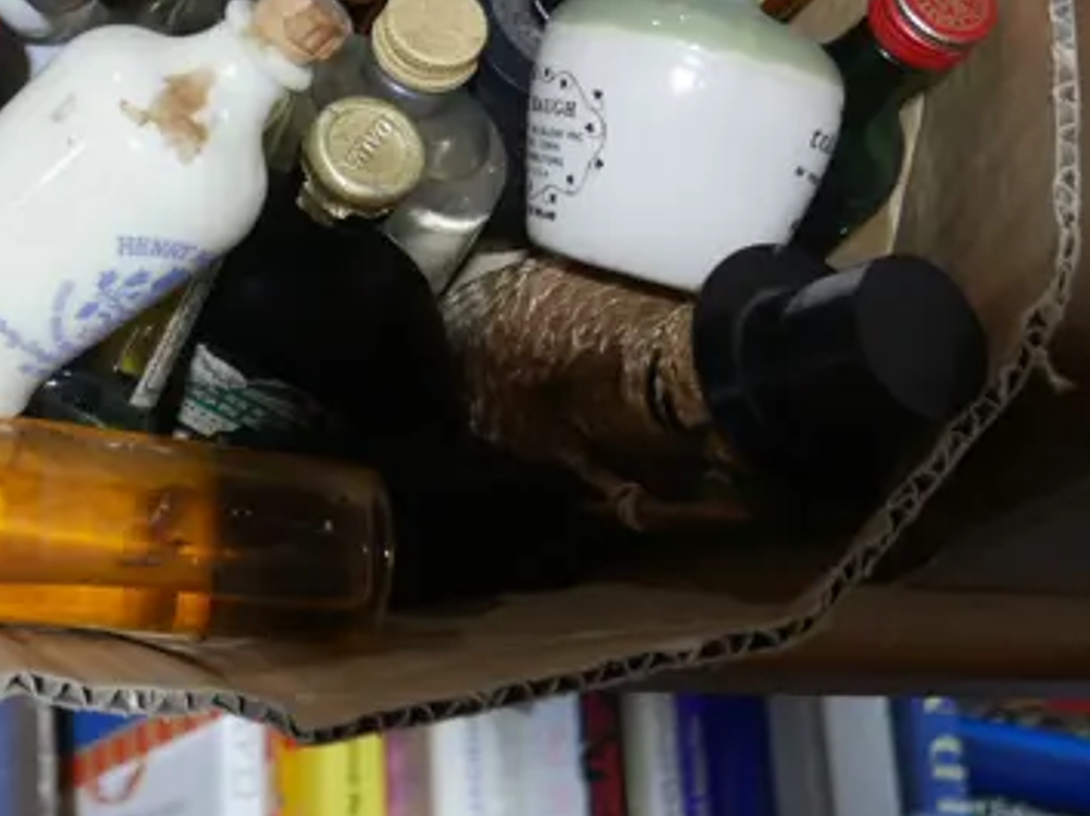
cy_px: -197
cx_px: -320
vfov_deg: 17.3
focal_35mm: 81
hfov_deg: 21.8
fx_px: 2549
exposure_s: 1/60
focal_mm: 14
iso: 250
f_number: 3.5
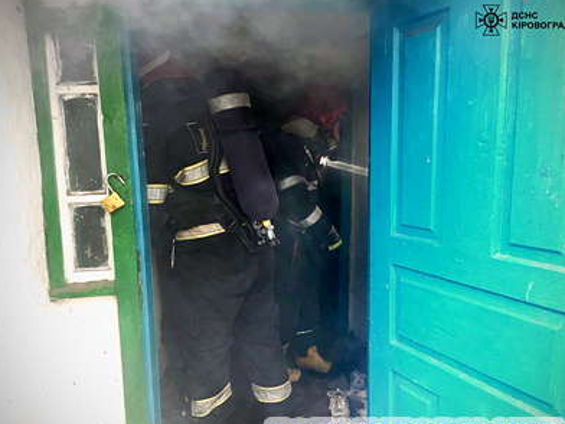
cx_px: 283
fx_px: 506
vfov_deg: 45.4
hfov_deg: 58.4
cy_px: 234
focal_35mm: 31
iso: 125
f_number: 1.6
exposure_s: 1/65
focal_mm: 4.2
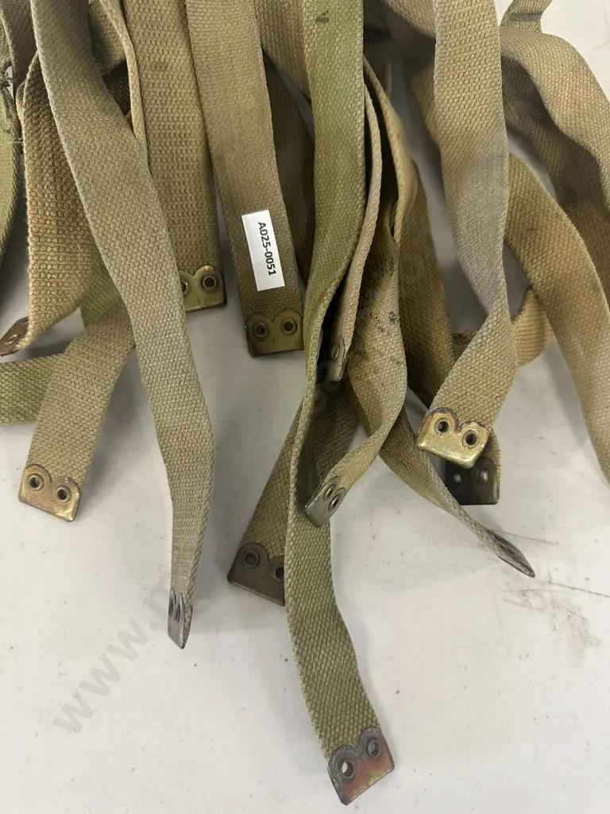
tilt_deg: -73.9
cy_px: 407
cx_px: 305
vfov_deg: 71.6
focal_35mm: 24
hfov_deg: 56.8
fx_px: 564
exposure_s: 1/50
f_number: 1.78
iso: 200
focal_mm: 6.86
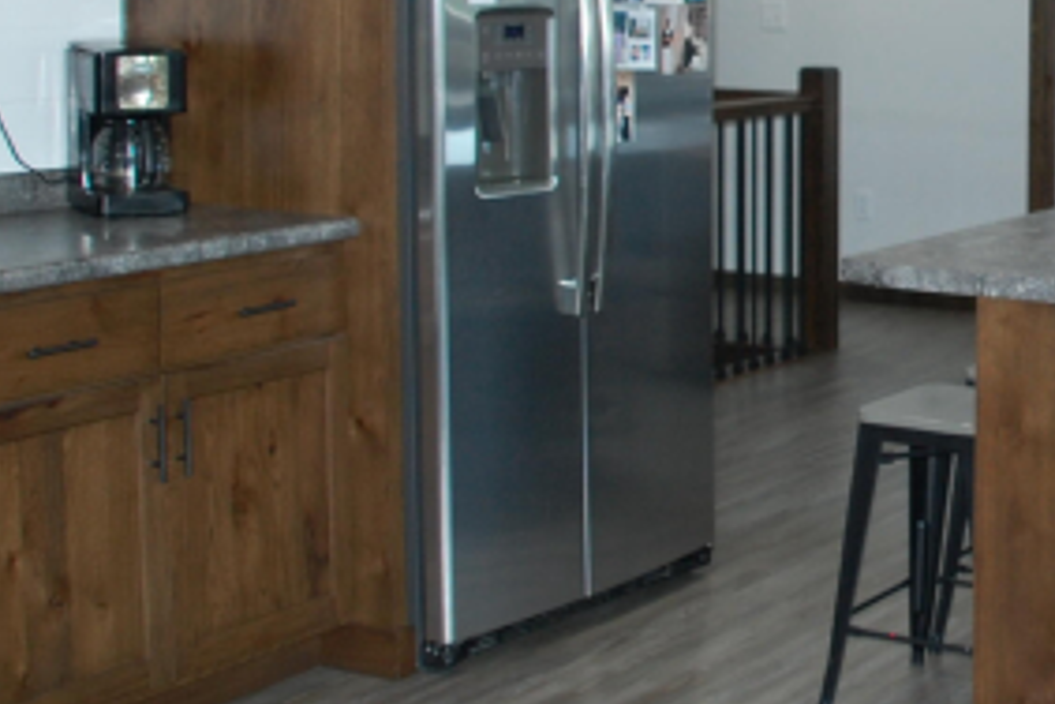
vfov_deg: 18.8
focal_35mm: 72
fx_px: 2110
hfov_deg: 26.0
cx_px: 1160
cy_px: 150
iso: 400
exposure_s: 1/60
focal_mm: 18
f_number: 3.5
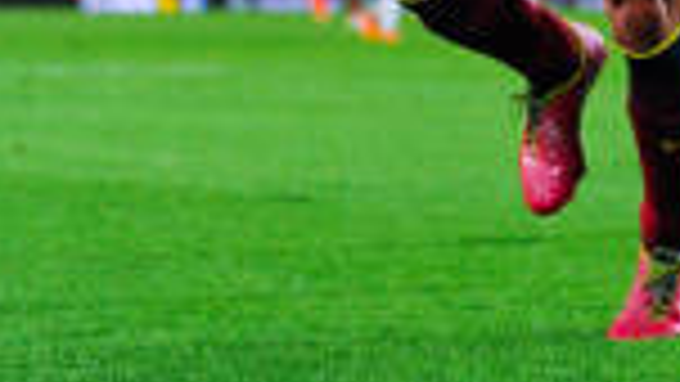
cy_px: -297
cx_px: 522
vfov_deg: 5.4
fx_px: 4022
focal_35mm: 223
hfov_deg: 9.6
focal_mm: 70
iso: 1600
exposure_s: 1/1250
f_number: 3.2
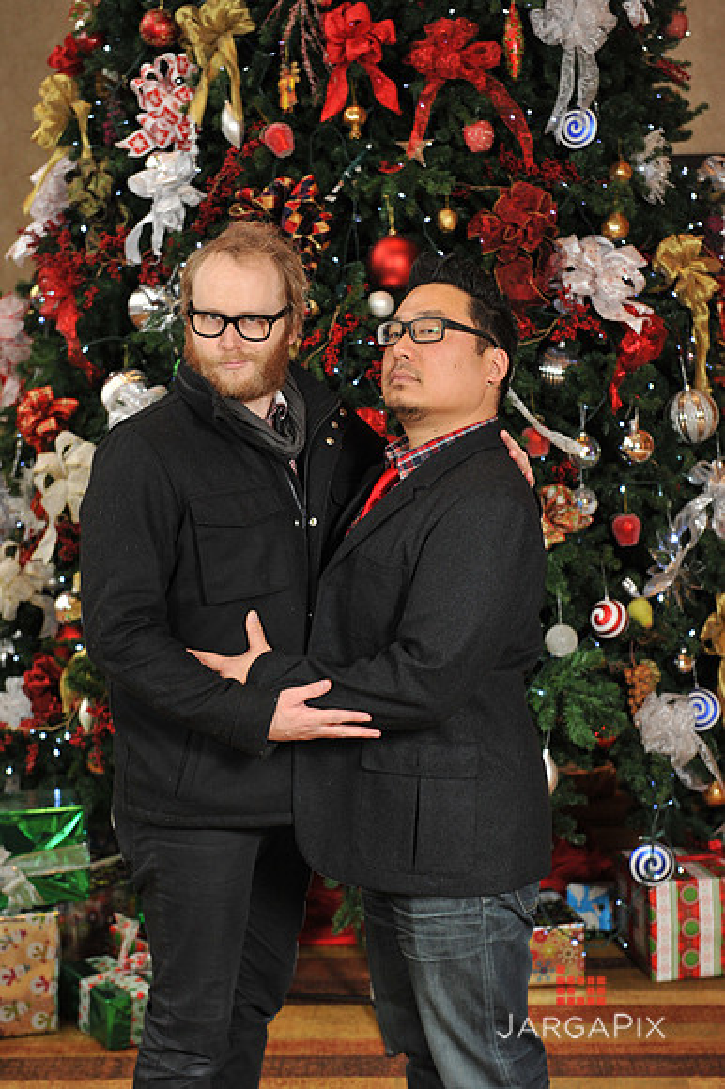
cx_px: 362
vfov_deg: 32.4
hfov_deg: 21.9
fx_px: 1875
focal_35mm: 62
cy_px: 544
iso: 1600
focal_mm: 62
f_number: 6.3
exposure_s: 1/100
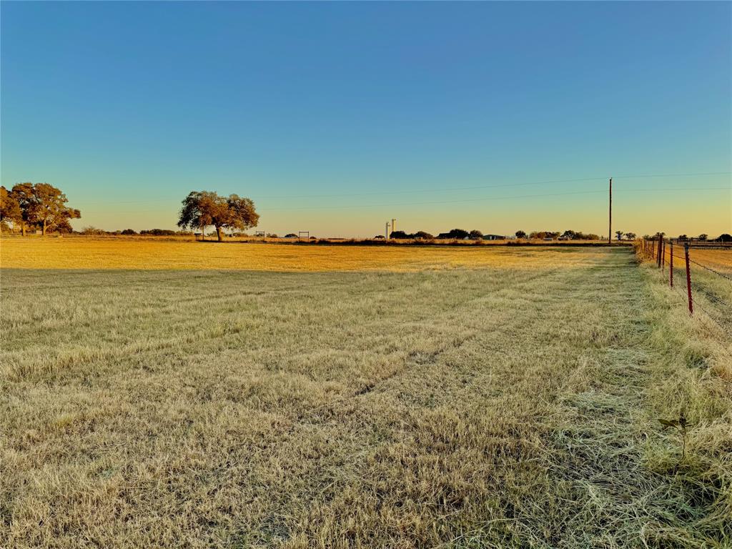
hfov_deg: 71.6
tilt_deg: -3.6
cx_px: 366
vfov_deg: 56.8
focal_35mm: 24
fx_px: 508
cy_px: 274
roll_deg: -1.0
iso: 80
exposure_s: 1/1339
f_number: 1.78
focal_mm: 6.76
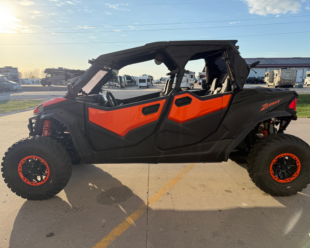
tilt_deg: -10.3
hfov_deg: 68.1
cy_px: 124
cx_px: 158
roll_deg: +0.4
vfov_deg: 56.8
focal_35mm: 25
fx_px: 229
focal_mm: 6.76
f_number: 1.78
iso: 100
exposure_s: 1/3021
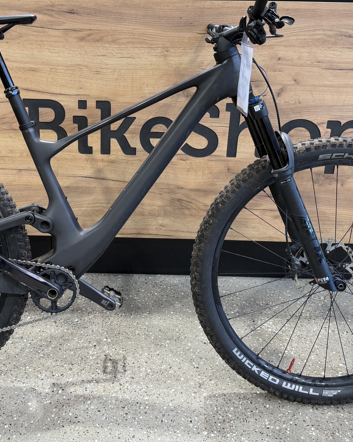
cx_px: 124
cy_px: 174
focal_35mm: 41
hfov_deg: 36.2
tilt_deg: -19.9
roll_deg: -1.1
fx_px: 535
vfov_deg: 44.5
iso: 125
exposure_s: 1/50
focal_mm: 6.76
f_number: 1.78
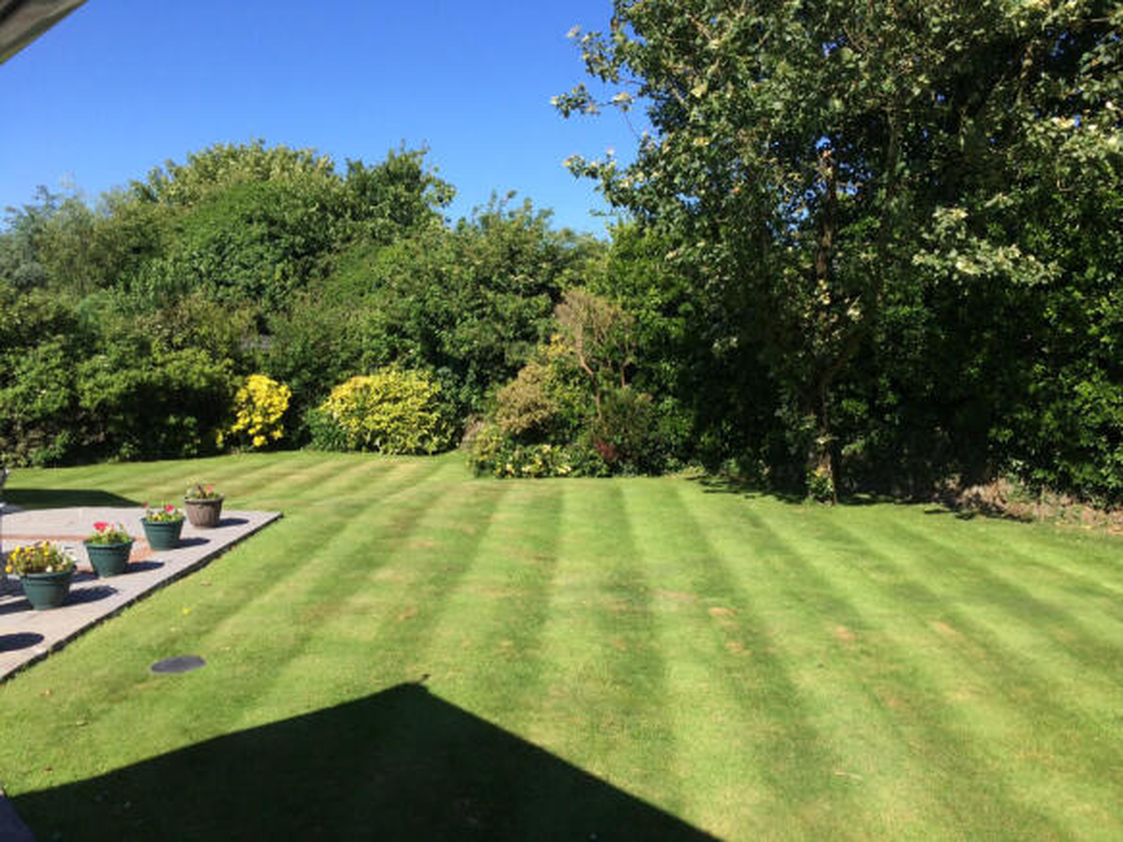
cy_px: 421
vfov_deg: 46.8
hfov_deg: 60.0
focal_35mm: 30
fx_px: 973
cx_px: 562
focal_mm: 4.12
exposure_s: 1/1414
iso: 32
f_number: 2.2
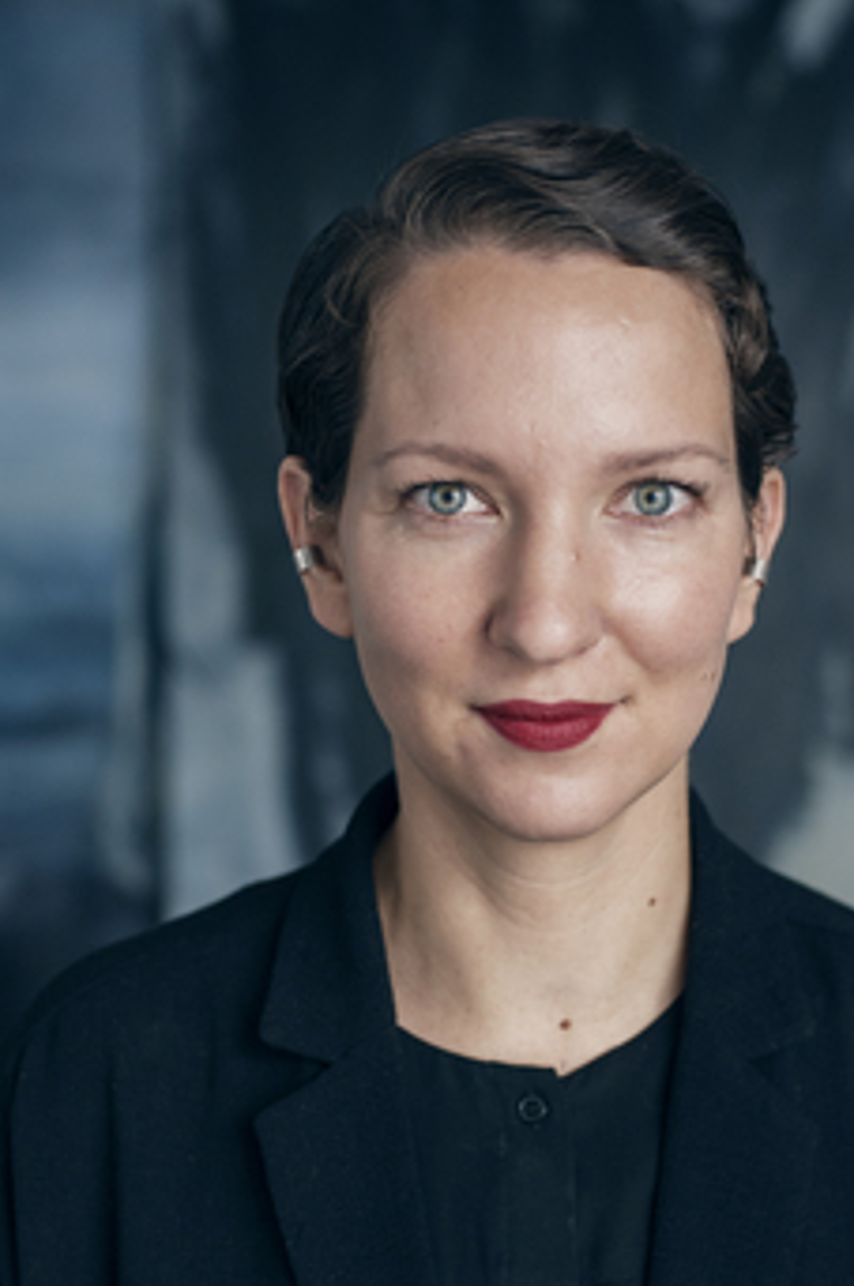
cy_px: 827
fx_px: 2748
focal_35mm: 77
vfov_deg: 26.2
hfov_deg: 17.6
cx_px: 508
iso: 1000
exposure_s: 1/400
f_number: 3.5
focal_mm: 50
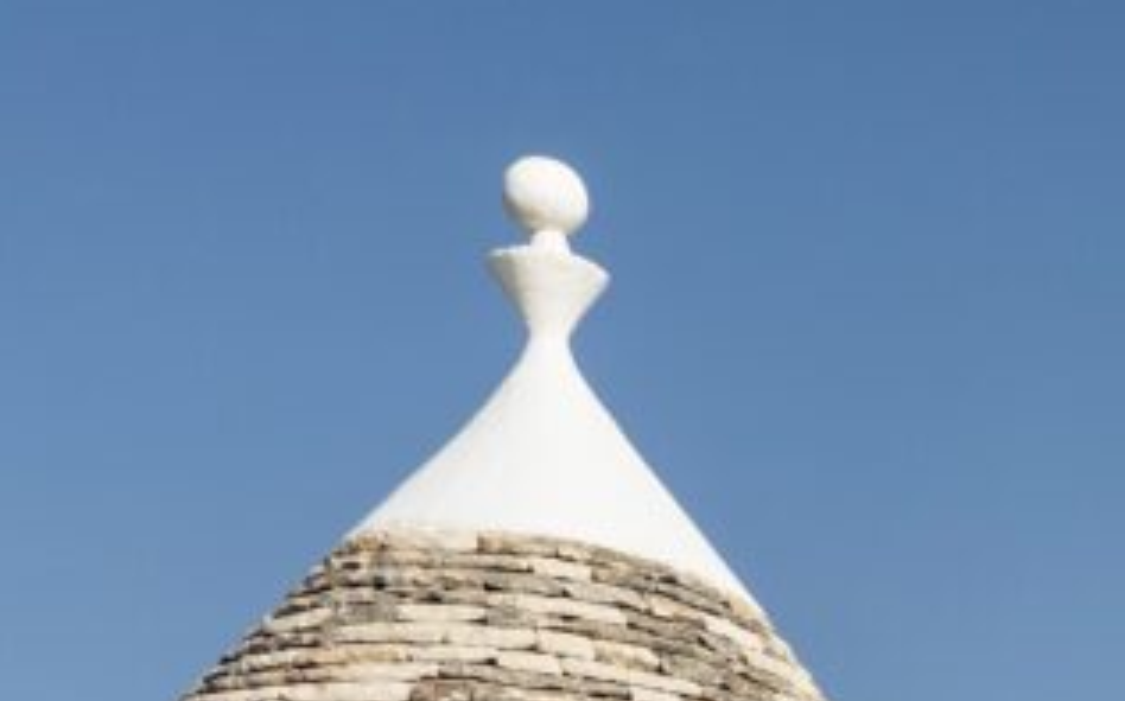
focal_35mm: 119
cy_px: 1744
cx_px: 2211
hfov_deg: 14.6
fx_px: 3646
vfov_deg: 9.6
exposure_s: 1/250
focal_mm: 24
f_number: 14
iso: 200
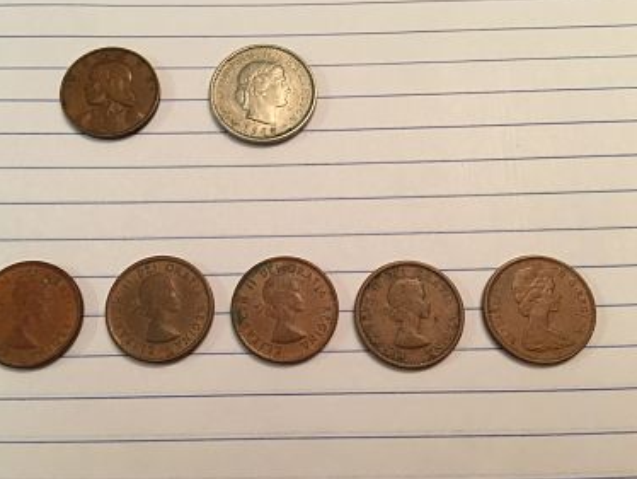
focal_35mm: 31
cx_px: 298
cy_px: 245
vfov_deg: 45.5
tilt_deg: -73.4
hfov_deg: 58.3
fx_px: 571
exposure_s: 1/10
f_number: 2.2
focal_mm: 4.15
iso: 100
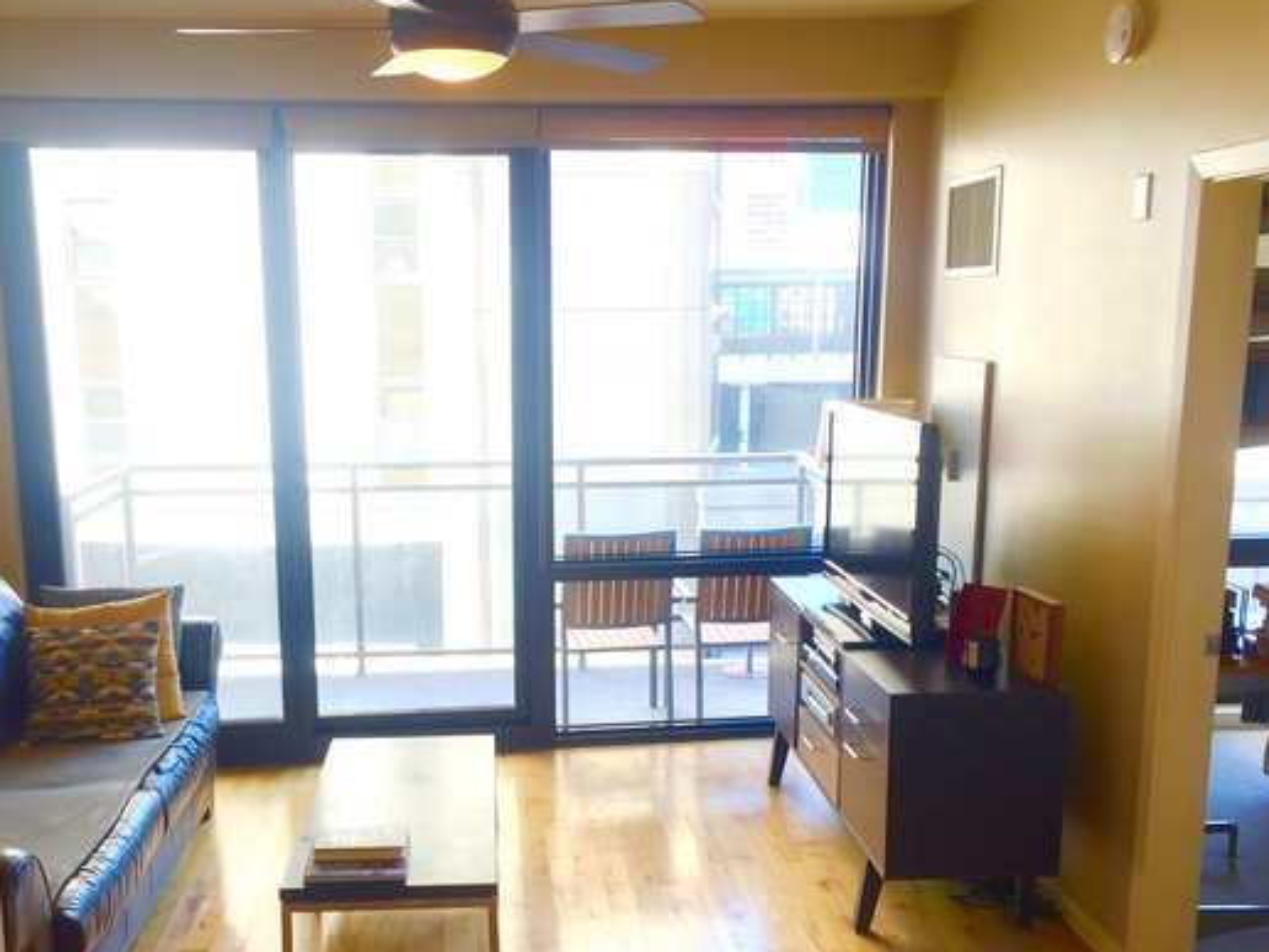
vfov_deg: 39.5
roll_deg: +0.5
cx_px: 551
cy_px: 561
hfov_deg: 51.2
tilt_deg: -11.3
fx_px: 1320
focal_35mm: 36
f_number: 2.2
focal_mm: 4.15
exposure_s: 1/30
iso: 32
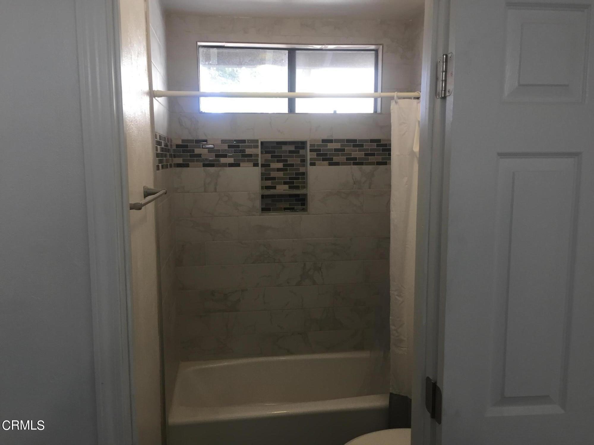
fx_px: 498
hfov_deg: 61.7
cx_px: 297
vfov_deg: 48.2
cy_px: 222
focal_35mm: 29
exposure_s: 1/40
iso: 32
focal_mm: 4.15
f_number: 2.2
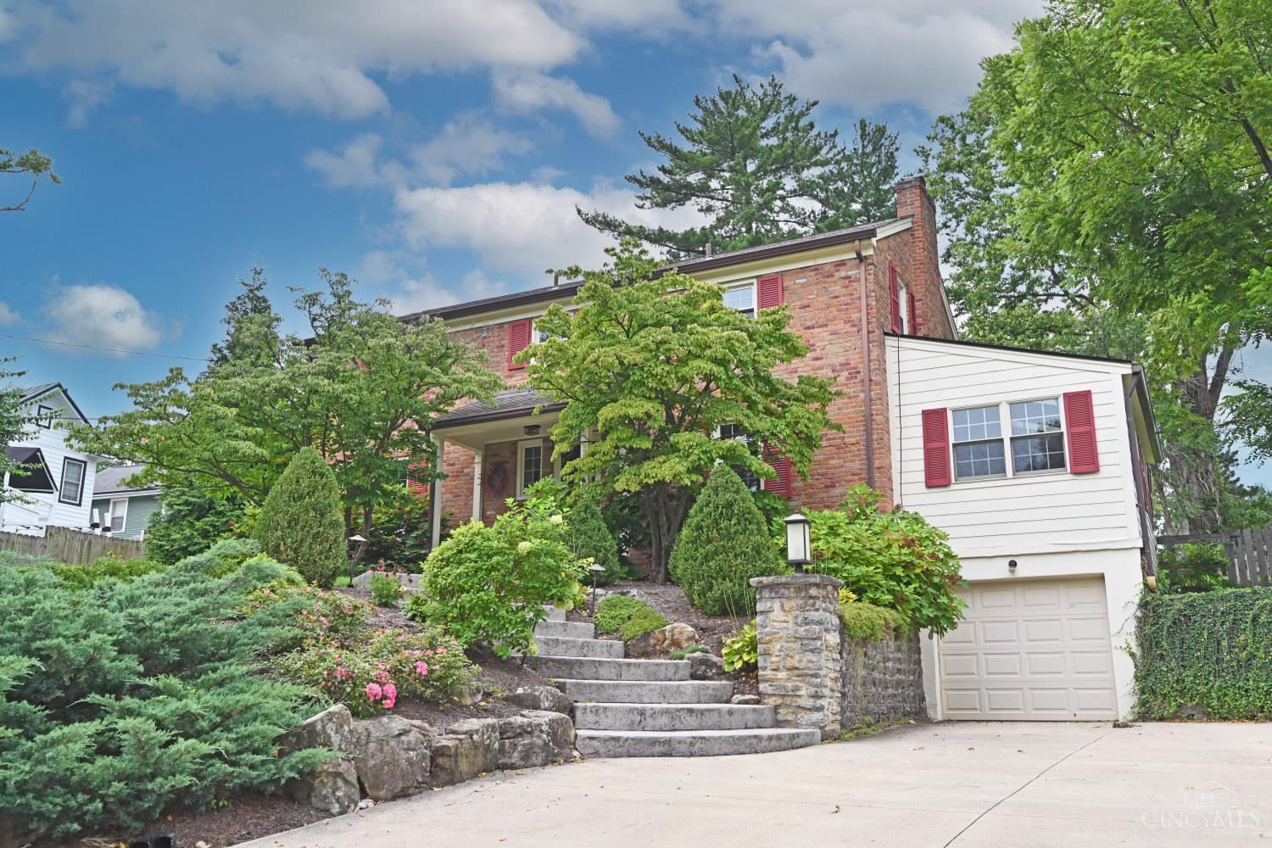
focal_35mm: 30
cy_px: 424
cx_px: 636
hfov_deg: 61.9
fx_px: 1060
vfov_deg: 43.6
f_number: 6.3
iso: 100
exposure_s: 1/320
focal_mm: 30
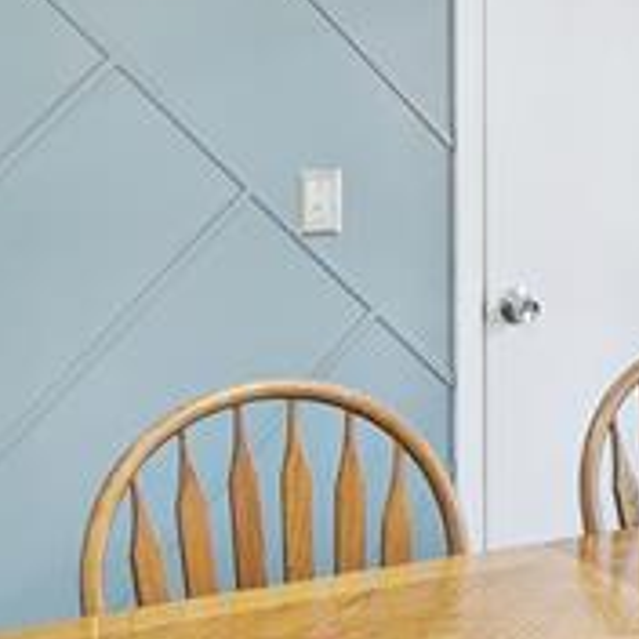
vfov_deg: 23.2
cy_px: 171
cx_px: 719
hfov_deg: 22.0
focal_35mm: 74
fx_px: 1545
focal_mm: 10
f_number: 8
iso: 250
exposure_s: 1/5
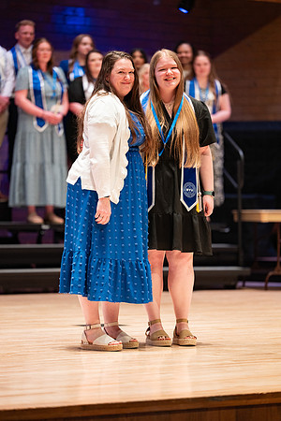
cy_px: 210
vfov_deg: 12.5
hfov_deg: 8.3
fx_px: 1932
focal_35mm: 165
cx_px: 140
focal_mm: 165
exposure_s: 1/200
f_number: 2.8
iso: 1000
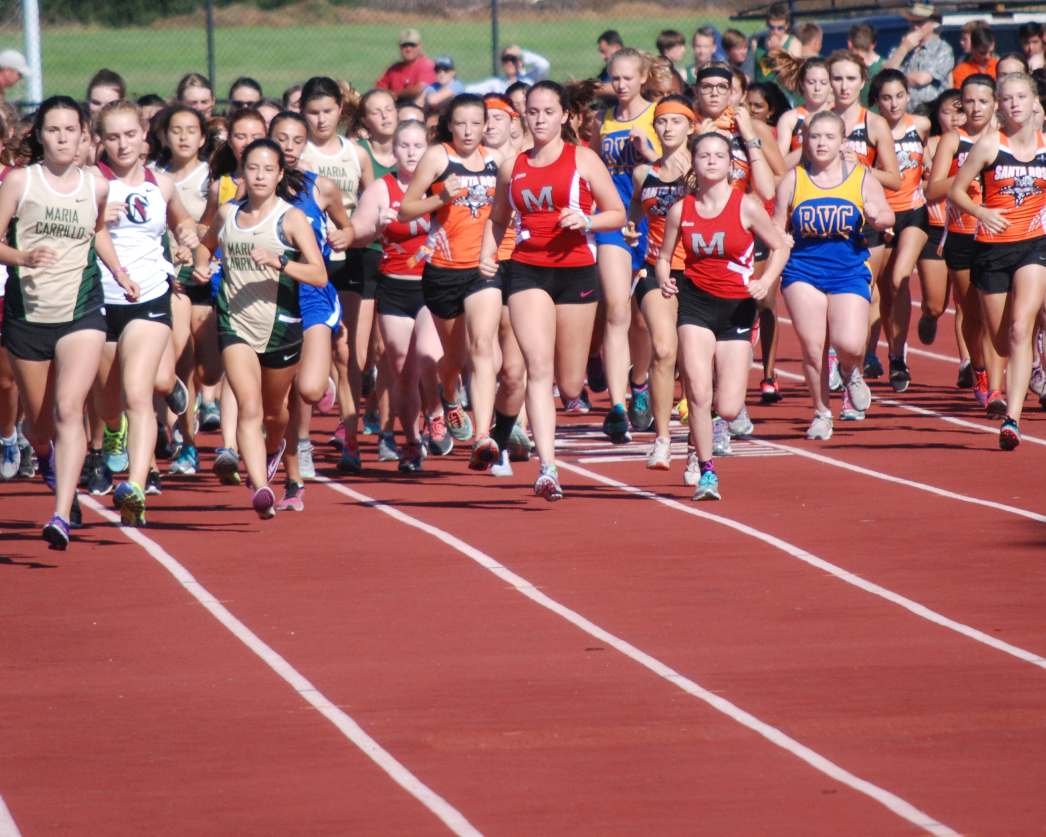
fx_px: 16315
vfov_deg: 2.9
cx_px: 513
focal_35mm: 527
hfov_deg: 3.7
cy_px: 196
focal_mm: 200
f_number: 5.6
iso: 400
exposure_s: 1/1600
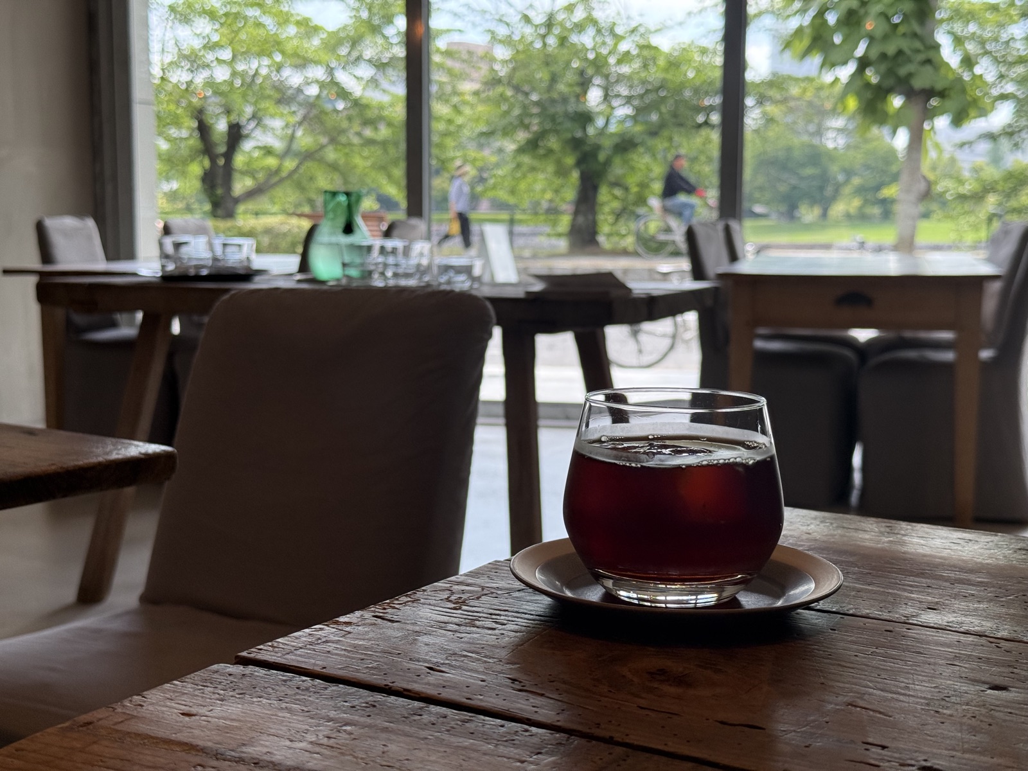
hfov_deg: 39.7
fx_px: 1425
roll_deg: -1.1
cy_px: 386
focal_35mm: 48
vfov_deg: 30.3
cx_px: 514
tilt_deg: -5.2
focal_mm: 6.76
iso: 64
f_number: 1.78
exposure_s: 1/425
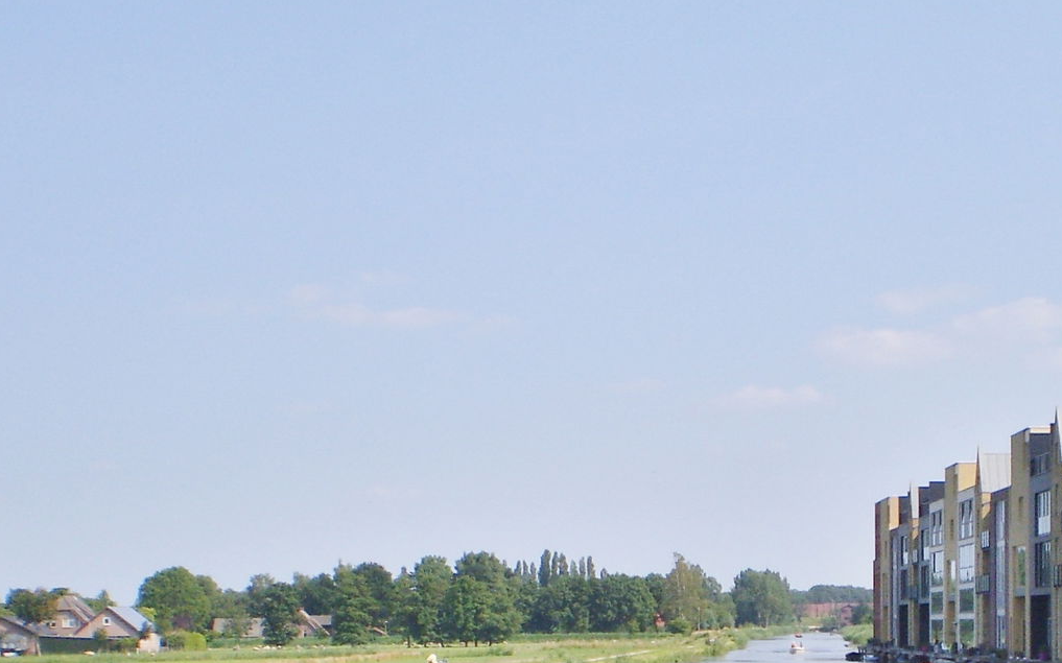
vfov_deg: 17.5
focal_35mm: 72
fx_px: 2083
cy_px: 713
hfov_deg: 28.5
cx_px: 675
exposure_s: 1/1000
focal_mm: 6.3
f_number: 4.6
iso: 64
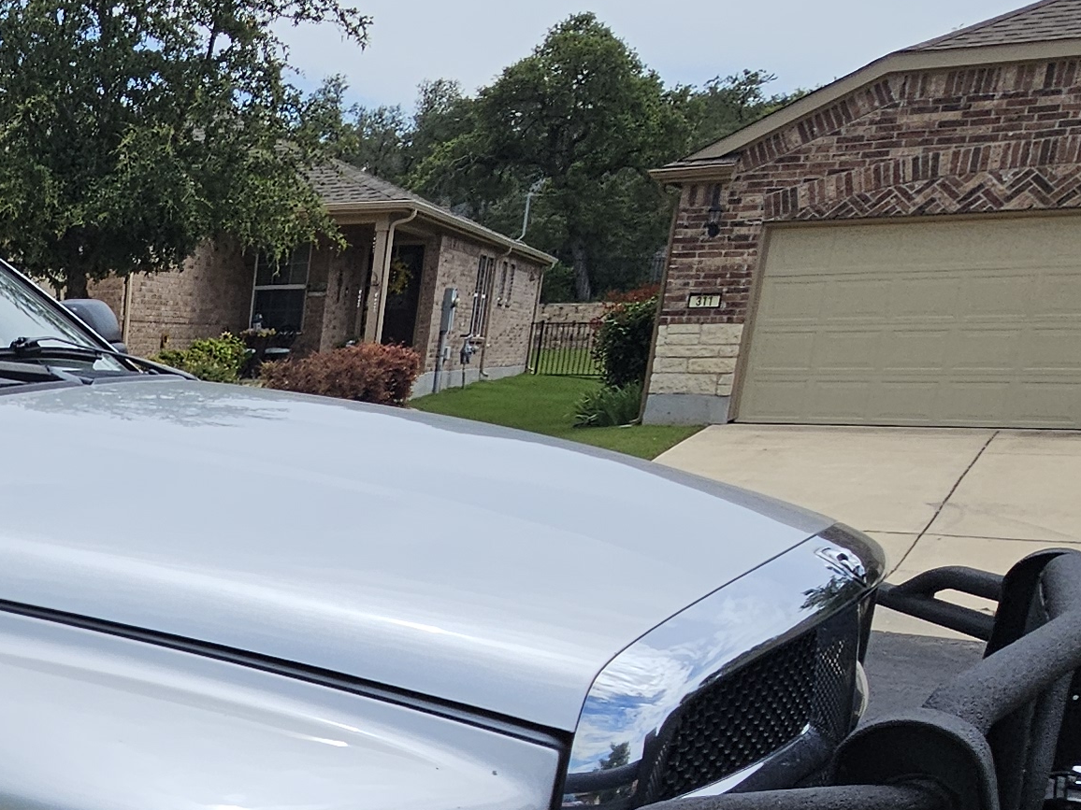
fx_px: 1405
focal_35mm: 45
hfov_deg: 32.1
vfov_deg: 30.0
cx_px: -320
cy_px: 804
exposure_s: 1/3238
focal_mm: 2.2
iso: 50
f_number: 2.2
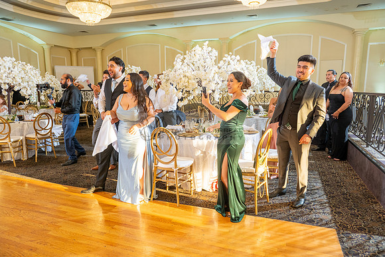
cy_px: 128
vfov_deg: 53.2
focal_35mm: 24
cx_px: 192
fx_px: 257
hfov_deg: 73.7
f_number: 4
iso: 800
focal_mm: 24
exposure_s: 1/80
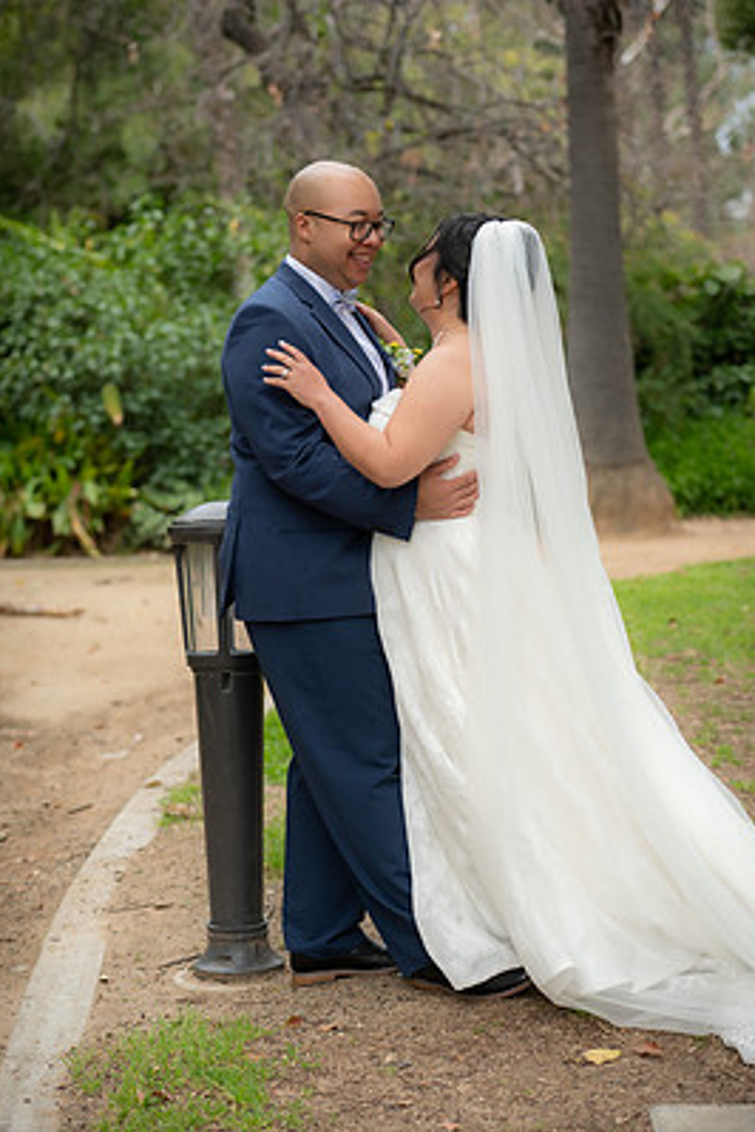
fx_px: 2485
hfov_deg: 17.3
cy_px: 593
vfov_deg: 25.7
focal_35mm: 79
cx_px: 389
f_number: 2.8
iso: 640
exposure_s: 1/500
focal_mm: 70
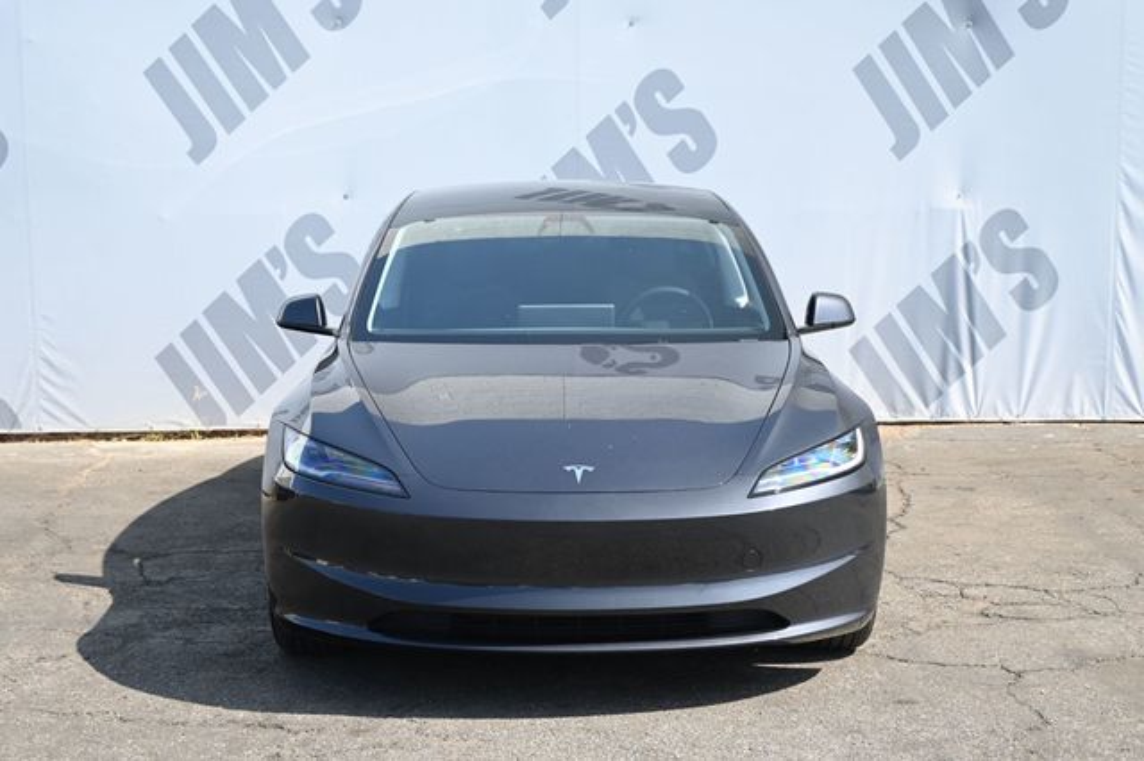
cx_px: 572
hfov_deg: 38.9
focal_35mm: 51
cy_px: 380
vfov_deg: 26.5
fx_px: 1620
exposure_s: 1/250
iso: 250
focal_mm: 34
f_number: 5
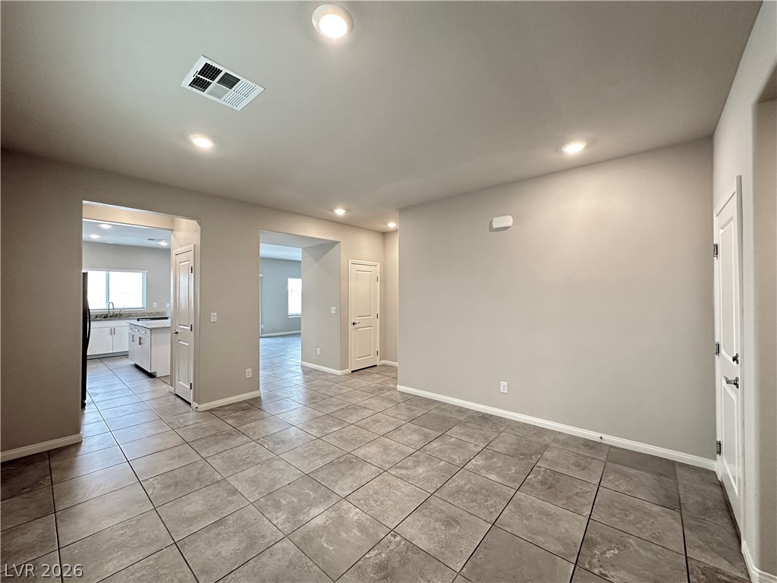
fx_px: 314
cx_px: 388
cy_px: 292
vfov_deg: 85.7
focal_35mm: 14
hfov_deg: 102.1
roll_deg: -0.1
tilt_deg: +1.2
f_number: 2.2
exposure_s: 1/60
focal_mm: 2.22
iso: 200
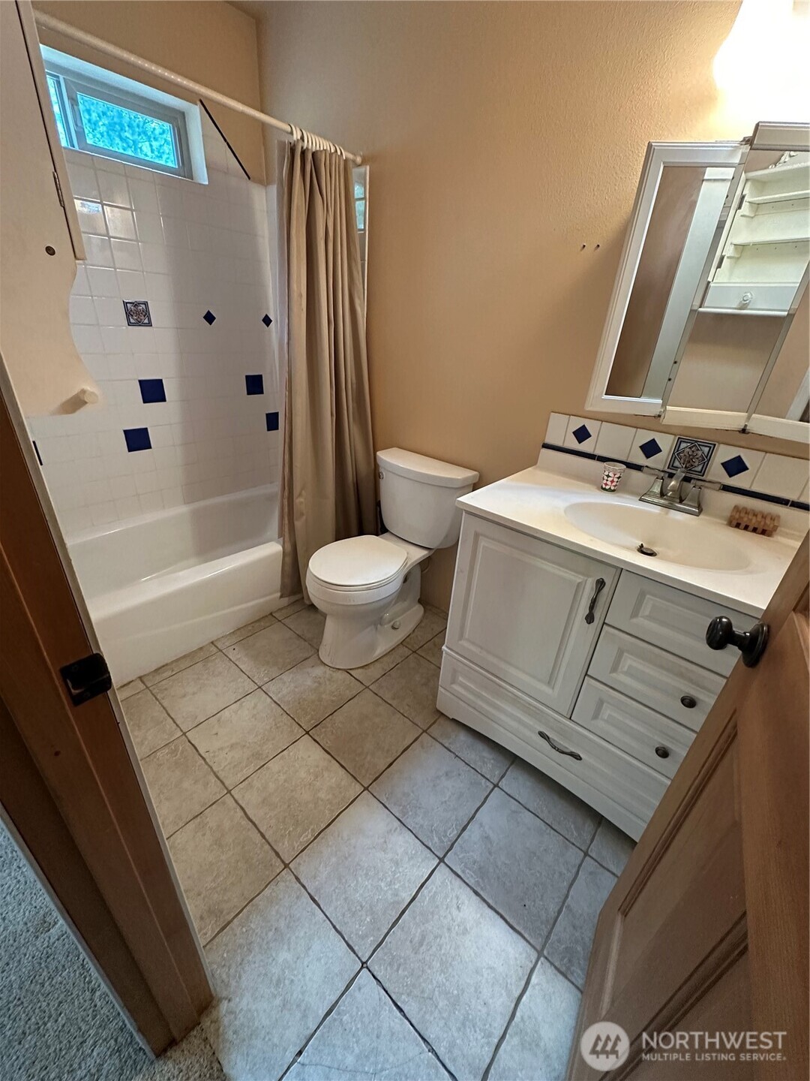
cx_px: 405
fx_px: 437
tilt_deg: -27.2
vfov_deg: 102.1
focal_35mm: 14
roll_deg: -4.5
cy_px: 540
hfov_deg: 85.7
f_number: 2.2
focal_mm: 2.22
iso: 500
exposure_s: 1/60
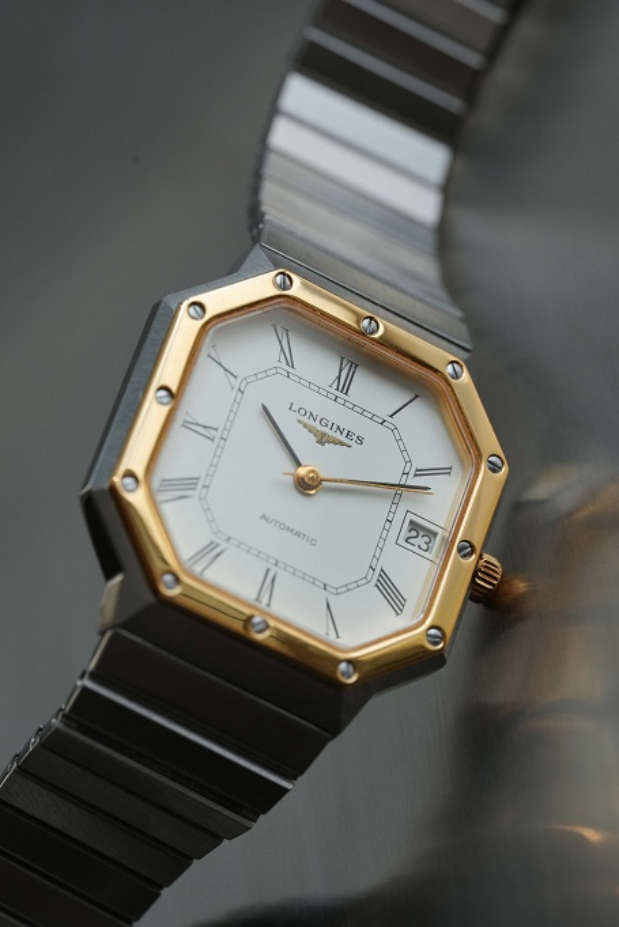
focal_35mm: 105
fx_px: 2707
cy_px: 464
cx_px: 310
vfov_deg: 19.5
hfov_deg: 13.0
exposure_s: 1/250
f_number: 7.1
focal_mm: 105
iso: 1600
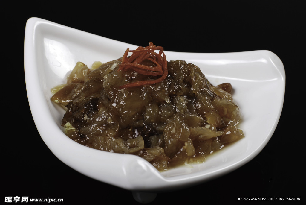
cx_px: 153
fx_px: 638
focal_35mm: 75
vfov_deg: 18.2
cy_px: 102
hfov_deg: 27.0
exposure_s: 1/160
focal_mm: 50
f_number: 9
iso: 100
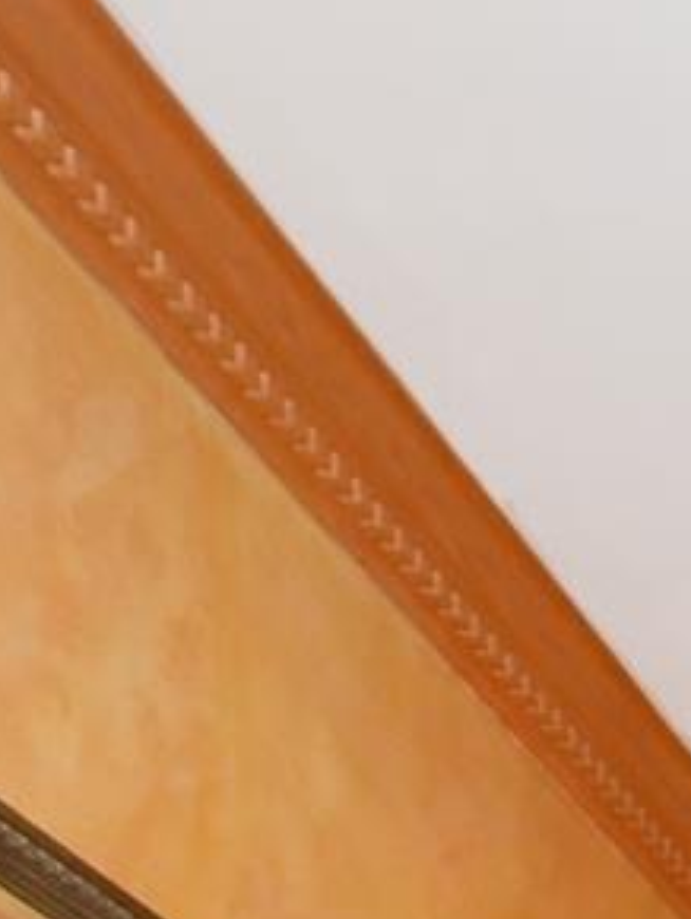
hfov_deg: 7.9
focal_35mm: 95
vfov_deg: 14.9
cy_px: 2060
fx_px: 2525
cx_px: 2872
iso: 1600
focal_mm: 14
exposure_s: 1/100
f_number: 9
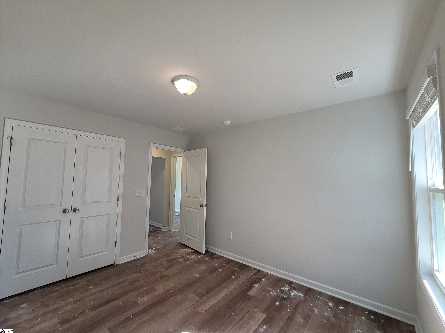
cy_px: 166
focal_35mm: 13
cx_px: 222
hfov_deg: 106.2
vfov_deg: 89.9
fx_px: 167
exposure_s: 1/120
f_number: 2.2
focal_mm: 2.2
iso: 100
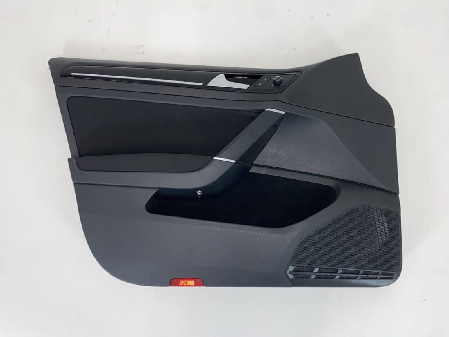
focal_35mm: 26
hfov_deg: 67.3
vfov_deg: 53.1
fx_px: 337
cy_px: 168
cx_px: 224
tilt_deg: -87.5
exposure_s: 1/100
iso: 64
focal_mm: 4.25
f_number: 1.8
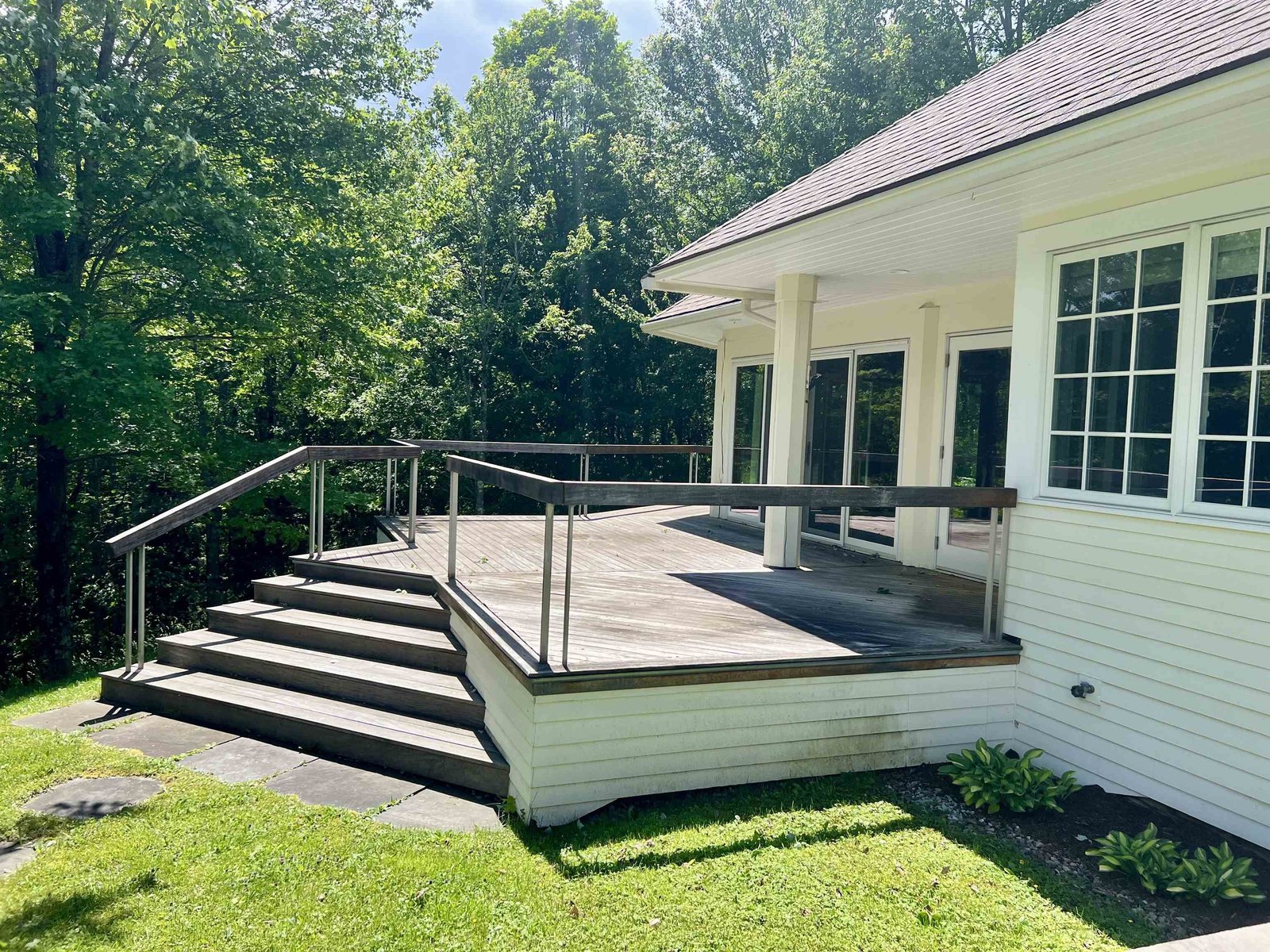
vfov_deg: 53.1
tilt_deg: -0.8
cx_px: 635
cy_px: 476
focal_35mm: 26
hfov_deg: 67.3
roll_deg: -2.1
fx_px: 954
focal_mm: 5.7
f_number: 1.5
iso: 50
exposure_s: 1/2008
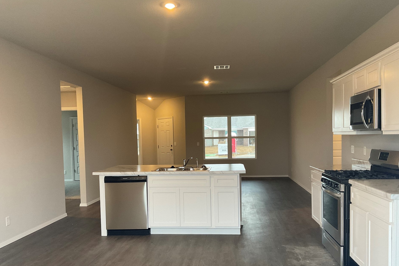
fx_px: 344
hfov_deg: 60.3
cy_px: 152
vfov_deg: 42.2
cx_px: 204
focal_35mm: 31
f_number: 1.8
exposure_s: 1/60
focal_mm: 3
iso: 160
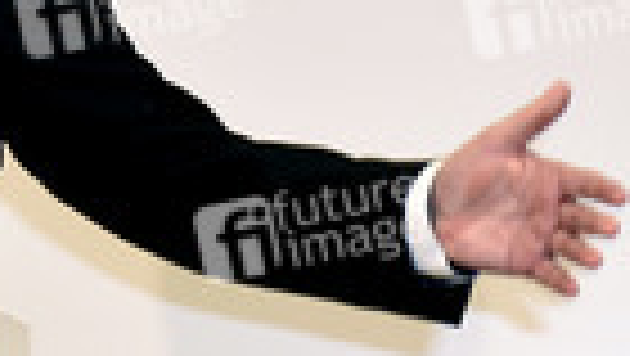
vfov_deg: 4.0
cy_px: 117
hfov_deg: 7.0
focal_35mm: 303
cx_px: -259
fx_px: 5066
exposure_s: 1/160
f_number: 6.3
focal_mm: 60
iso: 500
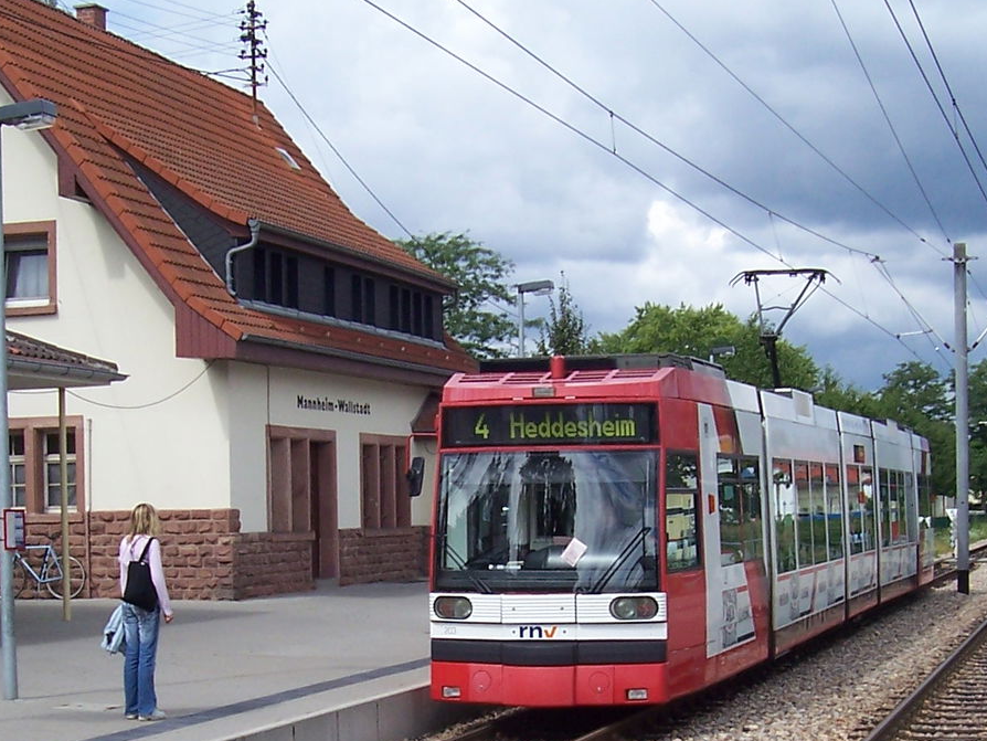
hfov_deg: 26.7
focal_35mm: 73
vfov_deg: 19.8
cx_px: 465
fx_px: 2082
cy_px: 659
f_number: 5.6
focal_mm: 5.6
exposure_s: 1/500
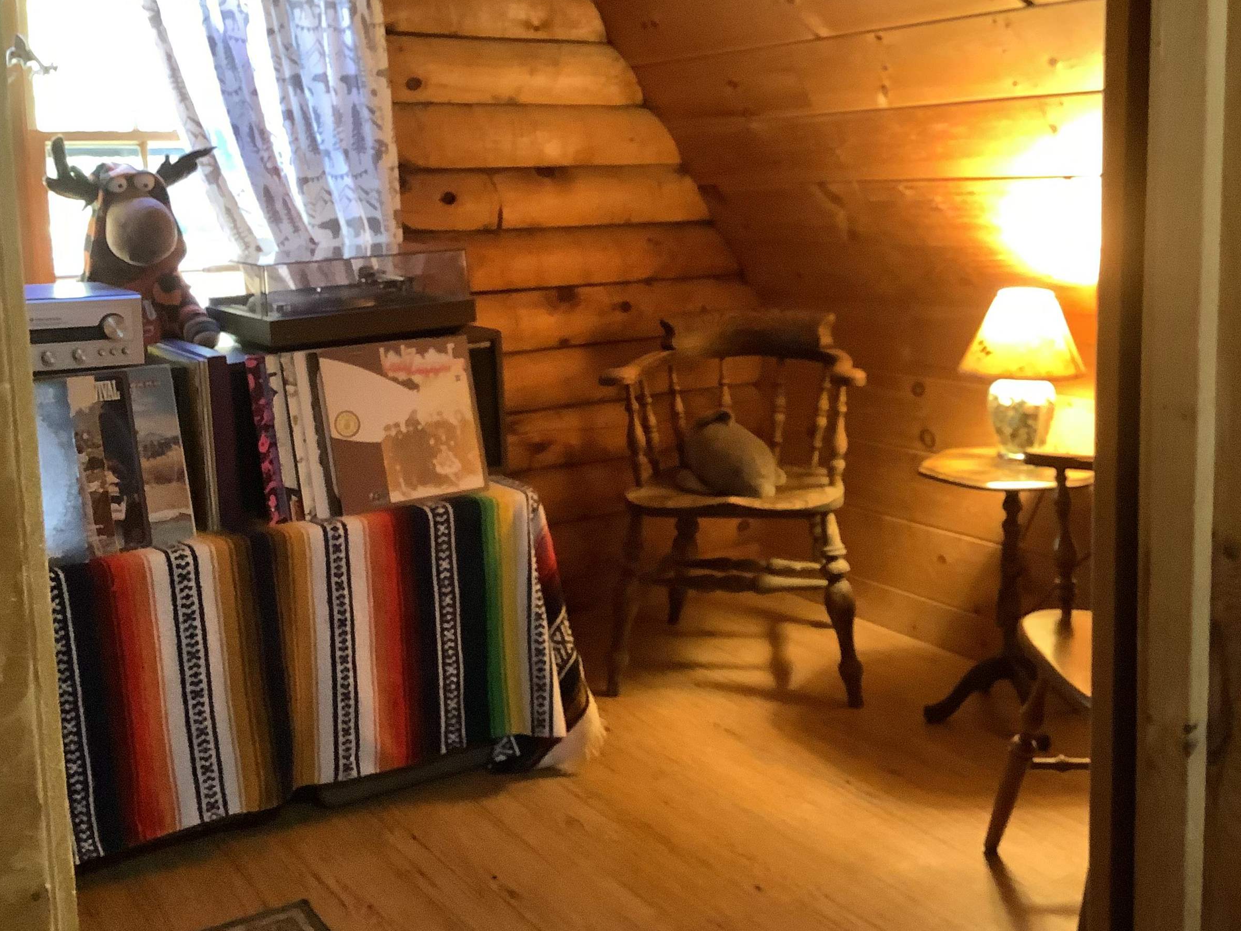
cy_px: 388
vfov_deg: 35.9
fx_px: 1434
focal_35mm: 40
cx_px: 648
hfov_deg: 46.8
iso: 400
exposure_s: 1/30
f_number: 2.4
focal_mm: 3.3
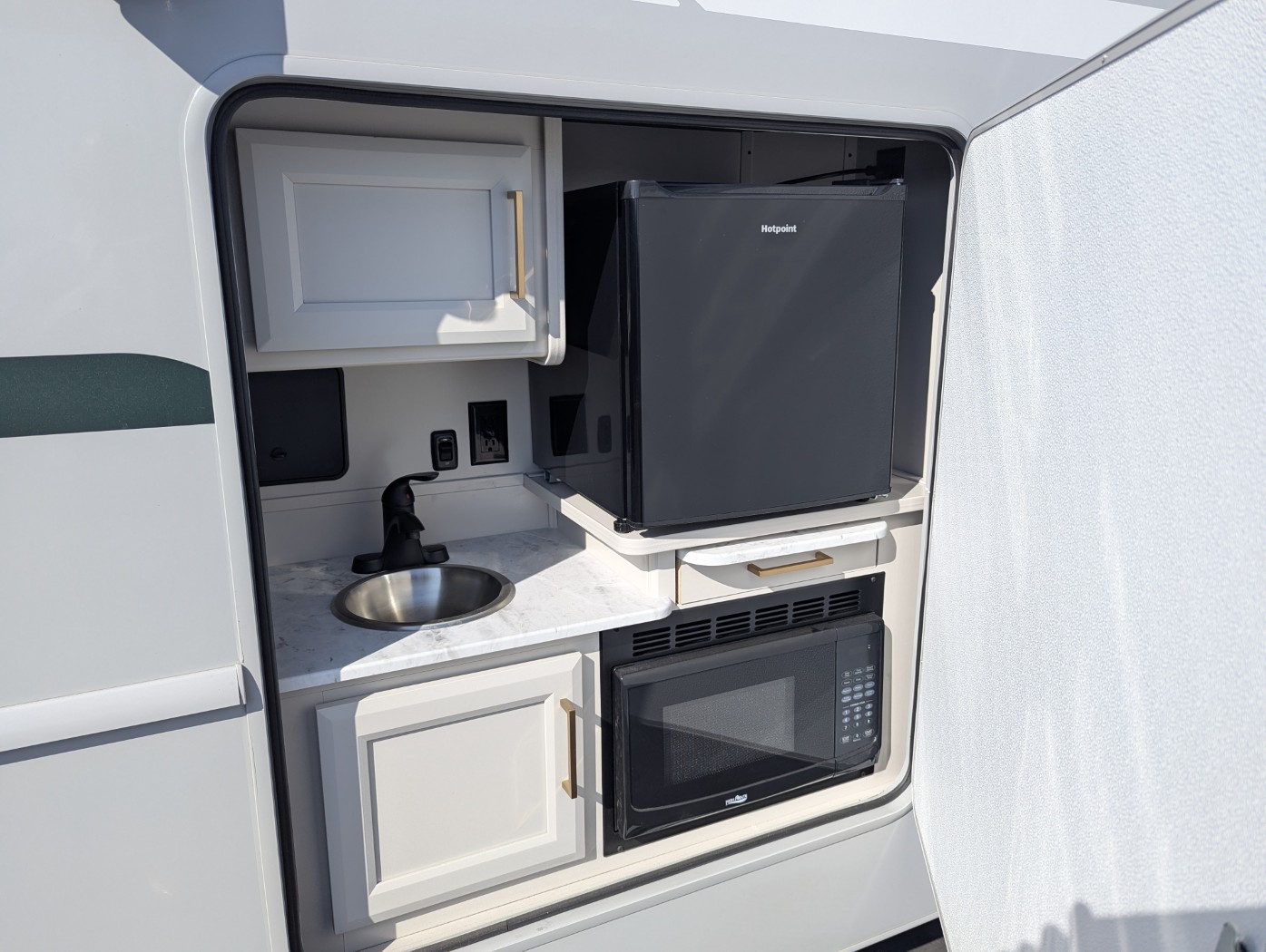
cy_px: 476
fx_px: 879
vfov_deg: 56.9
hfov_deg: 71.5
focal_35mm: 24
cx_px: 633
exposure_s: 1/2217
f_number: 1.85
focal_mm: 6.81
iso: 49
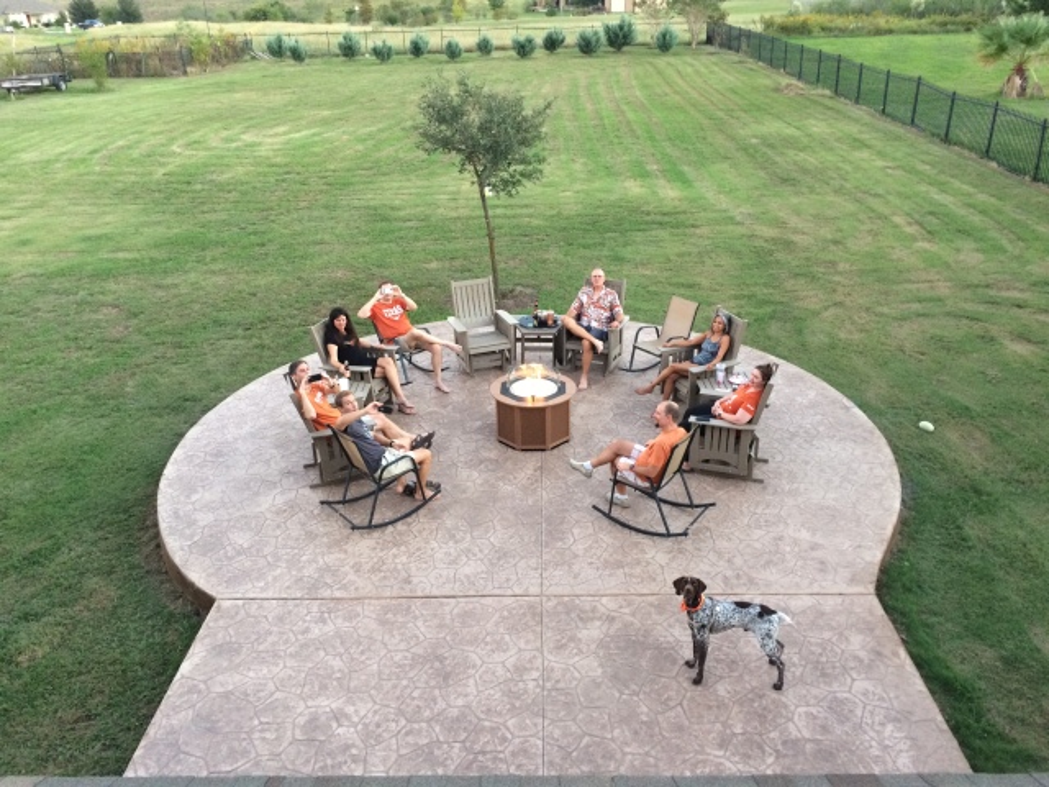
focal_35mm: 29
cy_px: 394
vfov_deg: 48.2
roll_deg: +0.9
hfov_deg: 61.7
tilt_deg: -26.2
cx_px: 524
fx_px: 879
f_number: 2.2
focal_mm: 4.15
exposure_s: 1/30
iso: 160
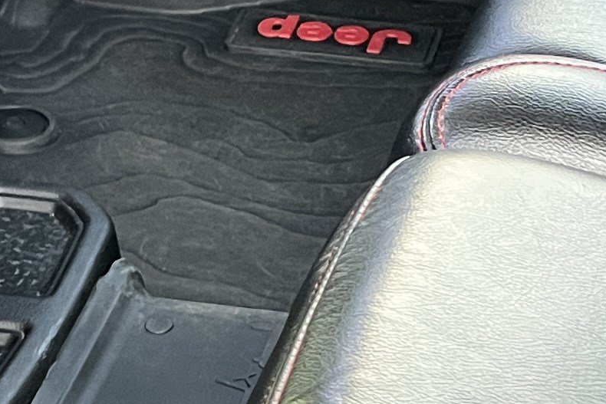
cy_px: 161
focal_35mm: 138
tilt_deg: -33.2
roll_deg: +0.0
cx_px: 343
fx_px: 2323
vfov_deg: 9.9
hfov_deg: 14.9
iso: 400
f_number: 1.5
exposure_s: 1/60
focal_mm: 5.7
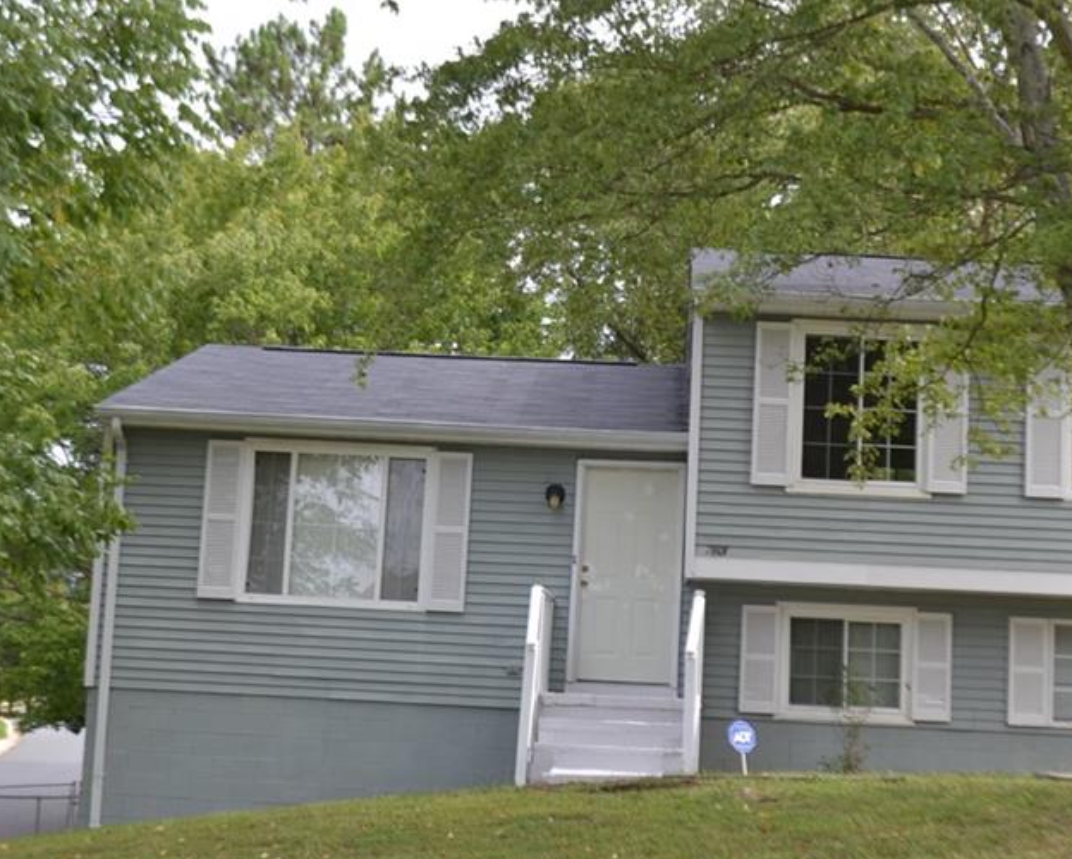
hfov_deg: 31.4
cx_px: 596
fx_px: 1905
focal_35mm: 60
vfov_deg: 25.4
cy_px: 448
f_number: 6.3
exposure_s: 1/160
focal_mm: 26
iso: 100
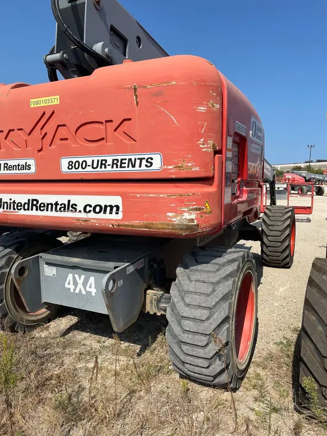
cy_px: 218
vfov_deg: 67.3
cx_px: 164
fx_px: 327
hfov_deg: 53.1
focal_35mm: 26
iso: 32
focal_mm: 4.2
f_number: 1.6
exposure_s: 1/4292
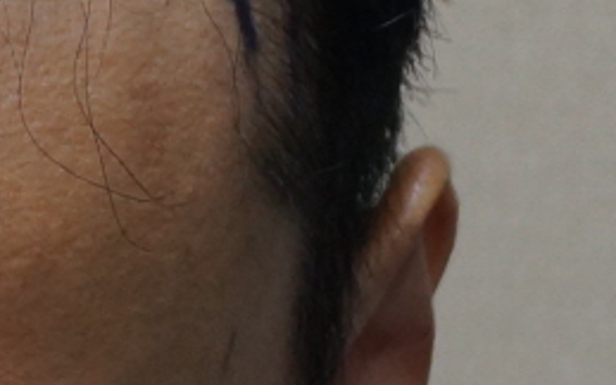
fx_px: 3174
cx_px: -243
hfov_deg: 10.8
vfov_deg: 6.9
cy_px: -118
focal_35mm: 189
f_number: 5.6
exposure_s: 1/80
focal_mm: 40
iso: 320
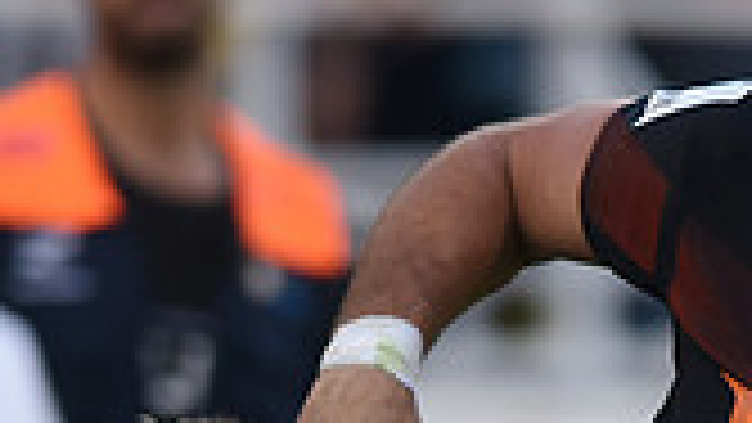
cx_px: 477
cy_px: 736
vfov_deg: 0.8
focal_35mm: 1532
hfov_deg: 1.4
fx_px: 30553
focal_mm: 420
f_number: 4
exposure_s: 1/1000
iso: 1000
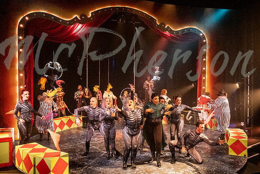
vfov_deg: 46.7
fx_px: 201
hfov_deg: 65.8
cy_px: 90
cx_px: 141
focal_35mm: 28
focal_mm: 16.5
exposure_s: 1/250
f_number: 2.8
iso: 4000
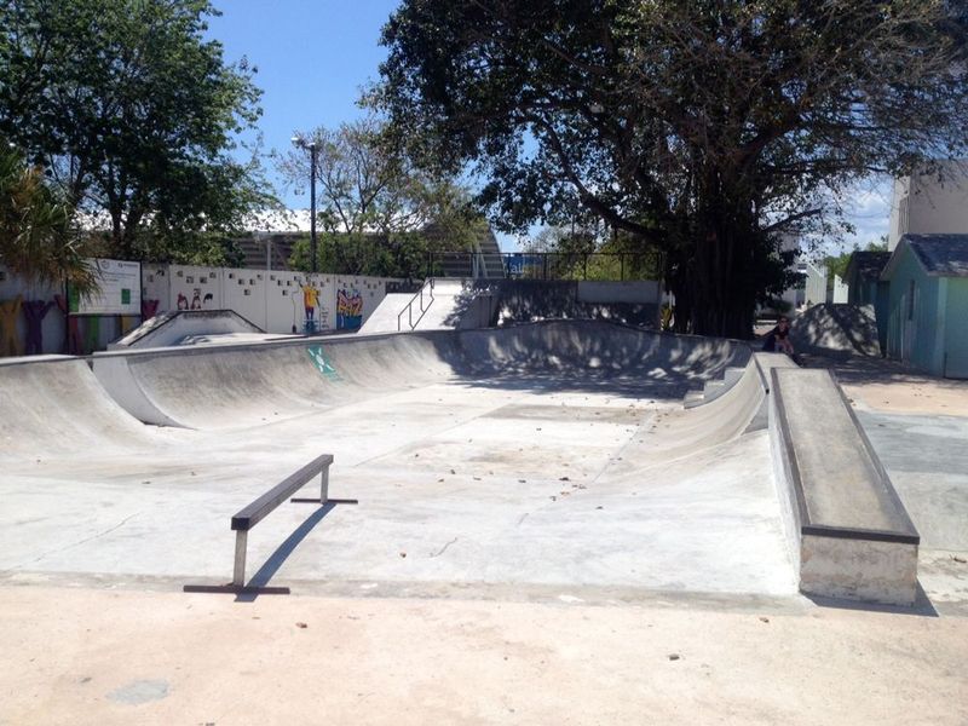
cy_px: 363
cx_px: 484
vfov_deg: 40.7
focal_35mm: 35
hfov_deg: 52.6
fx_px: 979
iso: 50
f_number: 2.4
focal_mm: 4.28
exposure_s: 1/2762
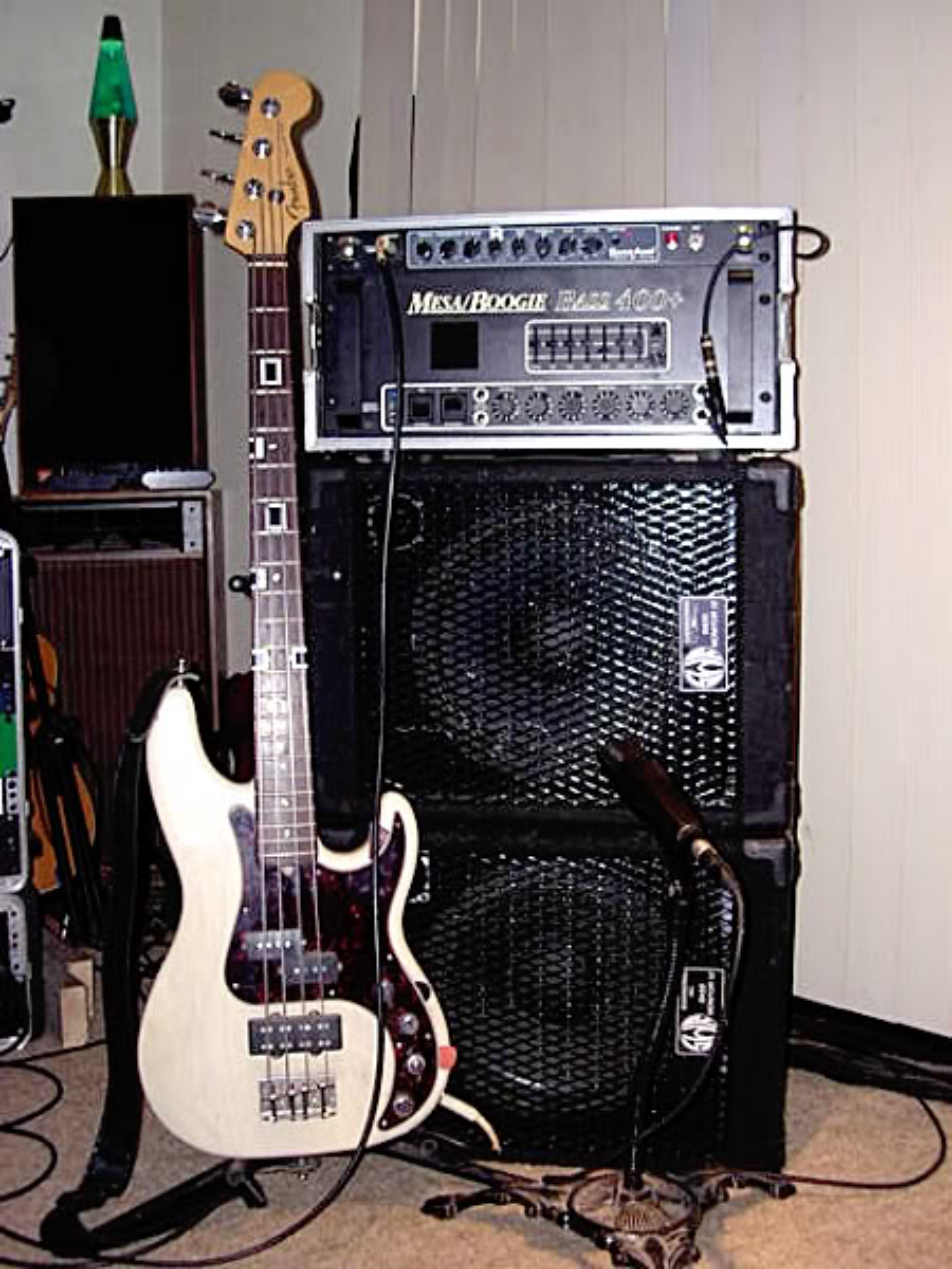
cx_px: 476
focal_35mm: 38
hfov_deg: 37.7
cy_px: 634
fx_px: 1393
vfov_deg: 49.0
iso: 100
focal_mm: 5.8
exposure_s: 1/60.1
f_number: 2.8
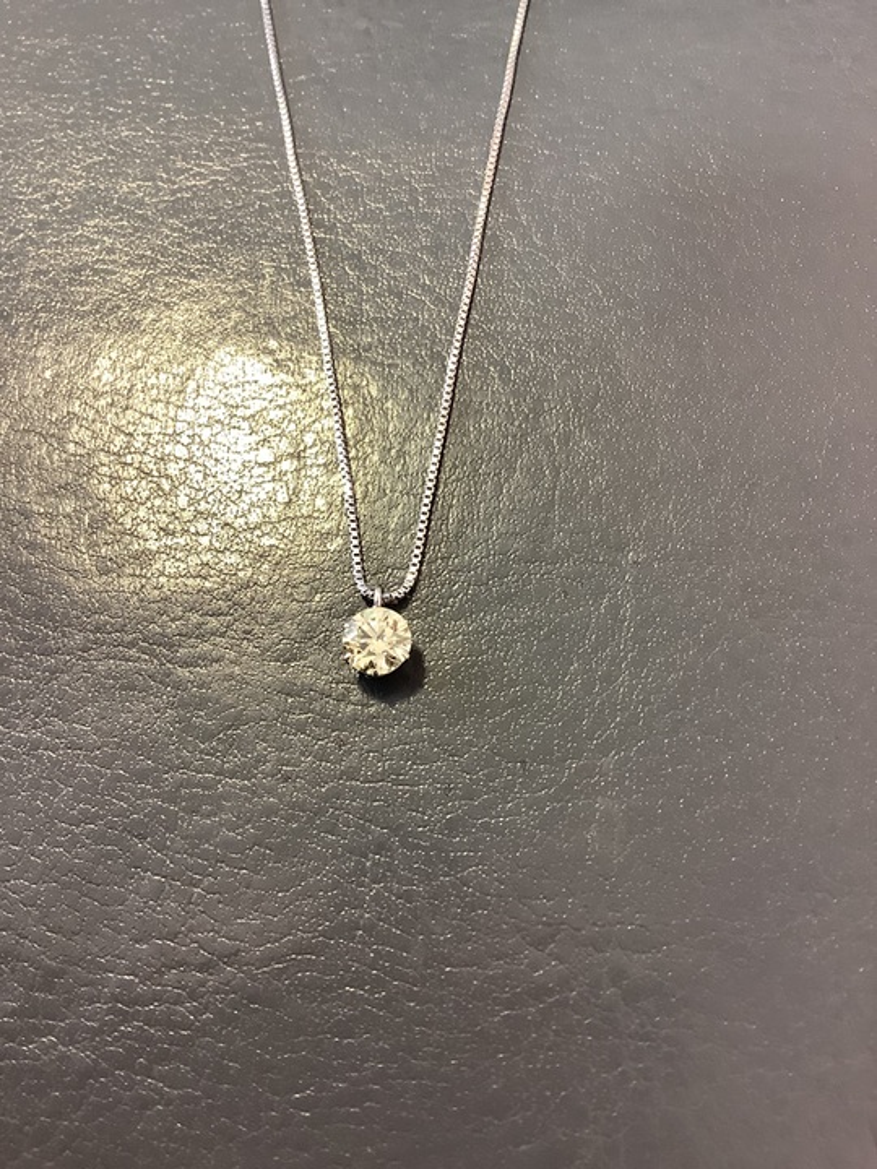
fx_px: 1047
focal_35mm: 31
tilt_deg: -66.2
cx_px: 438
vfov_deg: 58.4
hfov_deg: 45.4
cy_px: 584
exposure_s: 1/50
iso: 200
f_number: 2.4
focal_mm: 3.3
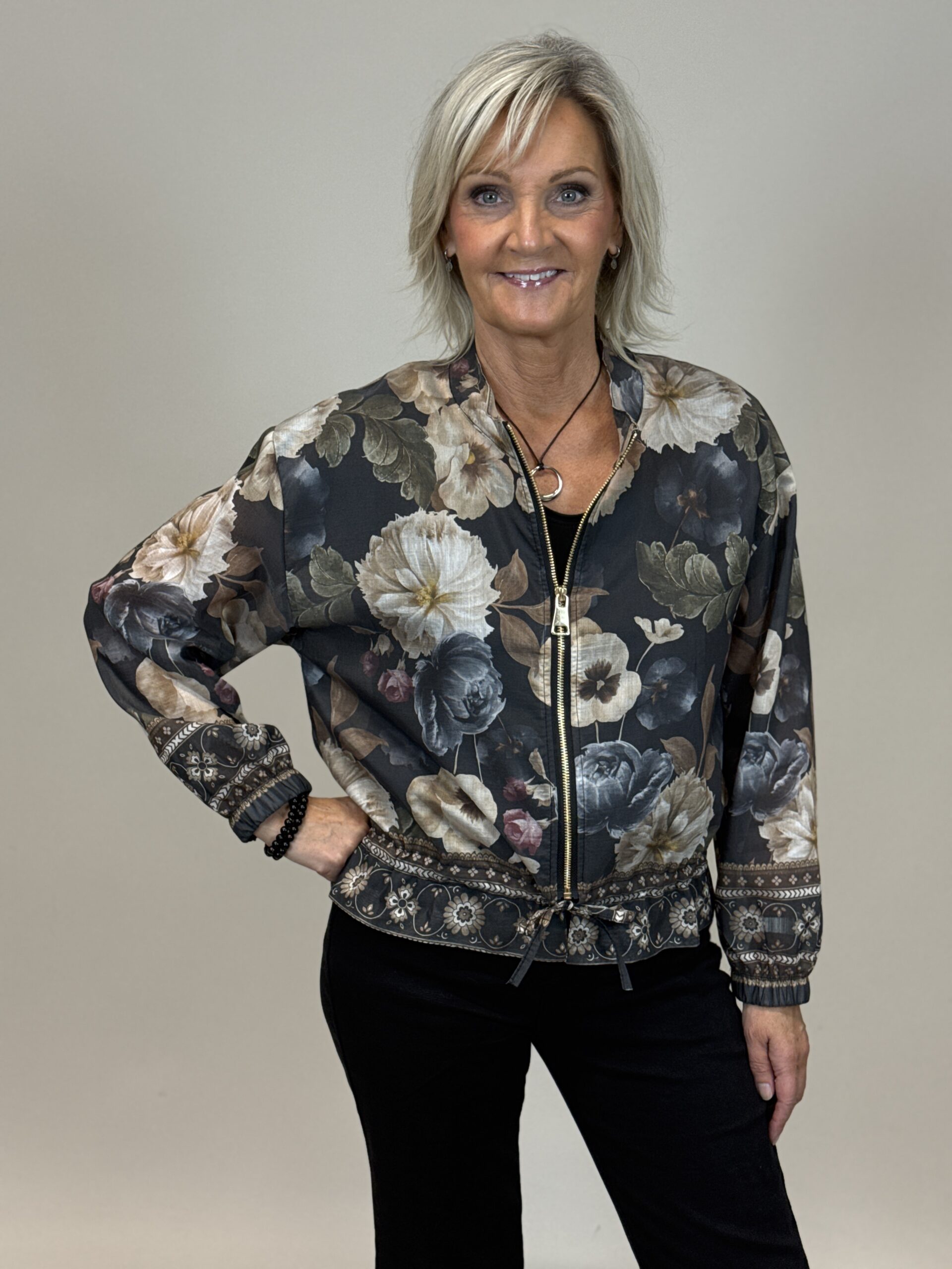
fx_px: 1760
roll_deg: -0.7
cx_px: 476
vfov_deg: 39.7
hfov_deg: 30.3
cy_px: 634
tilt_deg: -9.5
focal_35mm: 48
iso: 100
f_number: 1.78
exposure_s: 1/98
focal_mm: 6.76
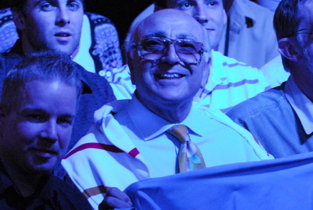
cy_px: 169
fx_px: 2690
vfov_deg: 4.5
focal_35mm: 309
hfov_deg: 6.6
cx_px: 295
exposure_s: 1/30
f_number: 2.8
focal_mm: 86
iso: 1600
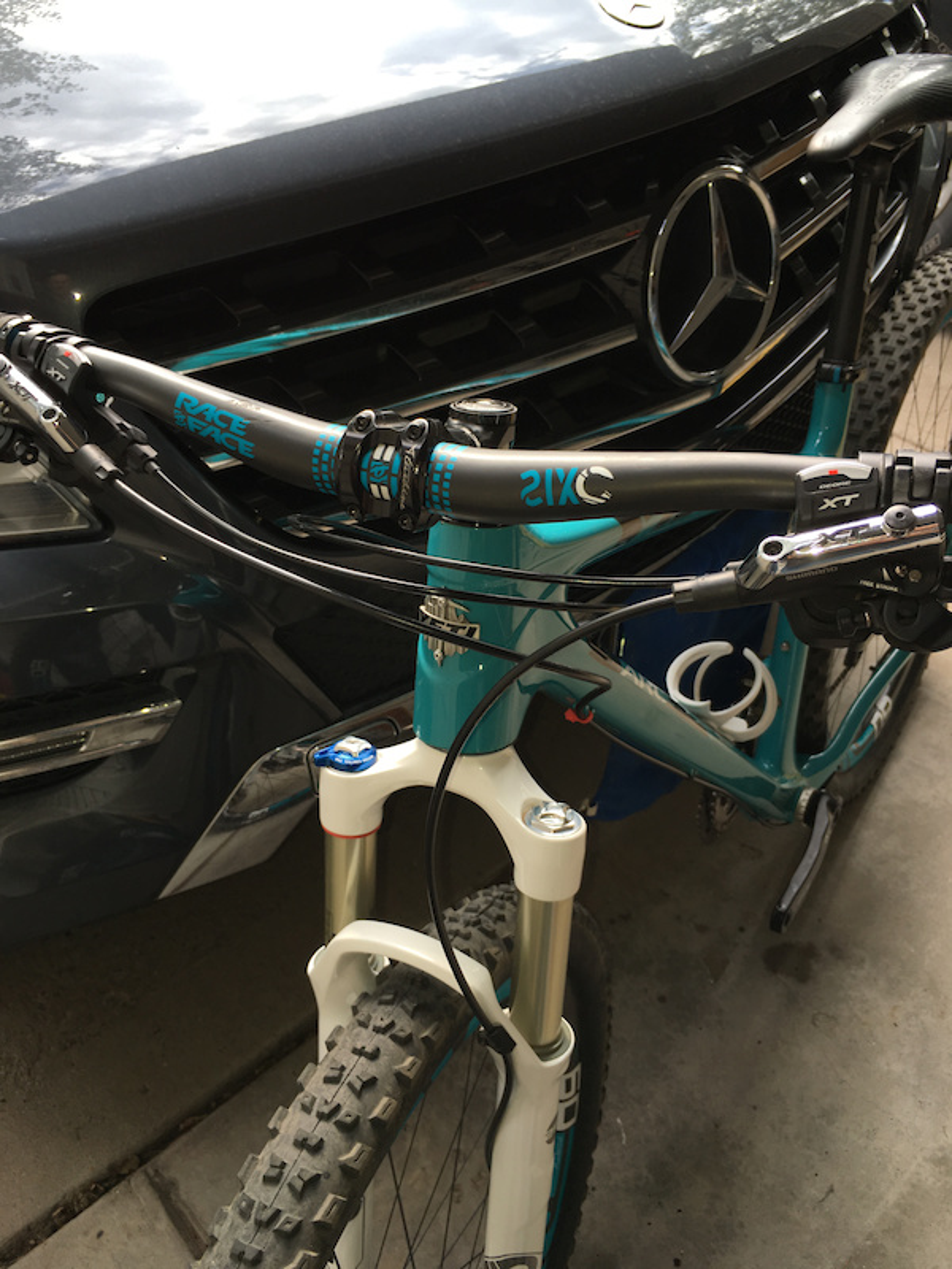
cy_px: 634
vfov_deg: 61.7
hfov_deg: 48.2
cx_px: 476
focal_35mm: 29
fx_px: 1063
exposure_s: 1/109
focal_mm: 4.15
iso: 25
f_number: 2.2
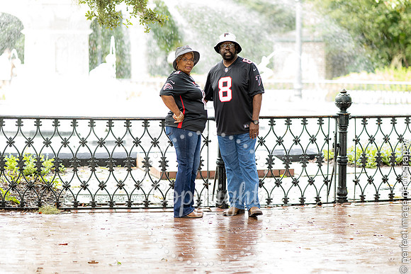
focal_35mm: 109
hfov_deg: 18.8
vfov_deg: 12.6
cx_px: 206
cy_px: 137
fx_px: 1243
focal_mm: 105
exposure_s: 1/160
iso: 320
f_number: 2
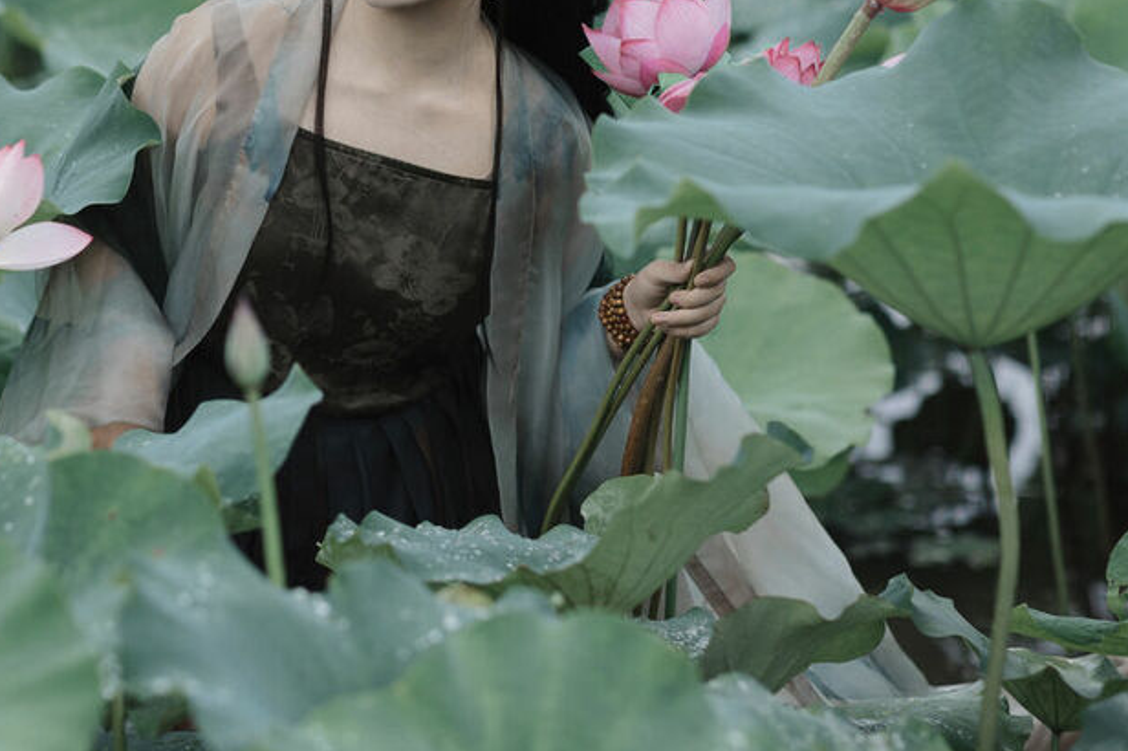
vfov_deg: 9.4
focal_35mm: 145
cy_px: 238
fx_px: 4541
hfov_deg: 14.1
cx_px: 234
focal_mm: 85
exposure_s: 1/800
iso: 100
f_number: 2.2
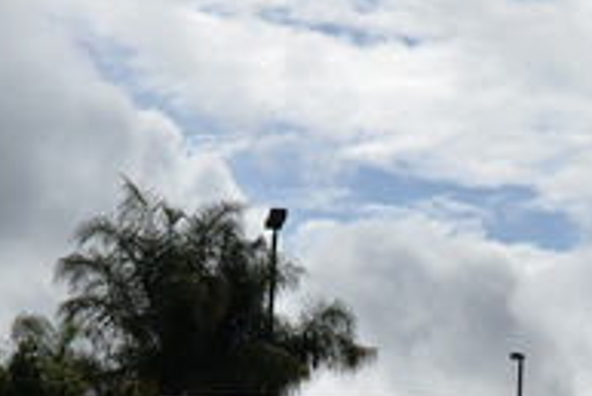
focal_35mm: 112
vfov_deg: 11.9
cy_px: 500
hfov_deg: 17.9
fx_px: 1843
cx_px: 561
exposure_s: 1/400
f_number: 10
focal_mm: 21
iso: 100
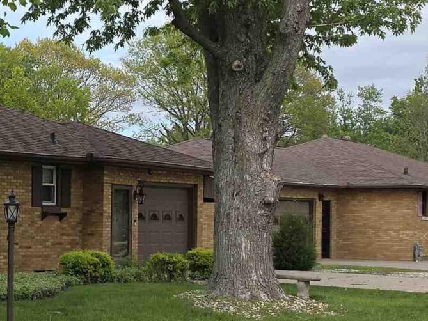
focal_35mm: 88
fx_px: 1088
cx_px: -61
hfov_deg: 21.0
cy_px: 239
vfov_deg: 16.7
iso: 12
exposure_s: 1/446
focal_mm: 6.3
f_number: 1.7
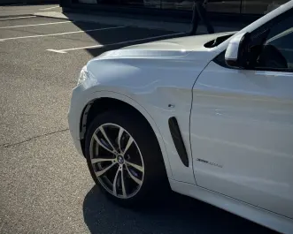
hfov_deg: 36.6
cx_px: 154
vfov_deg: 29.7
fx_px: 442
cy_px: 118
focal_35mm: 51
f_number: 1.78
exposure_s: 1/3425
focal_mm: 6.76
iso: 64
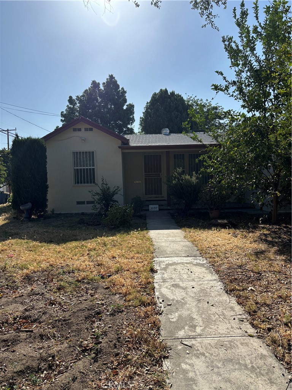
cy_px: 195
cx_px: 146
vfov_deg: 67.3
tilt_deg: -1.9
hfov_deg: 53.1
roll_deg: +0.6
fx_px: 292
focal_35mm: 26
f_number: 1.6
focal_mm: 5.96
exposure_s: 1/5348
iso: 50
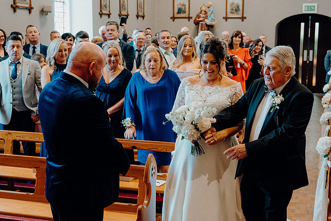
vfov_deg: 23.8
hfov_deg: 35.0
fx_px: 524
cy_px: 110
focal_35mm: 57
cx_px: 166
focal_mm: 38
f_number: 3.2
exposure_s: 1/160
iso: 3200
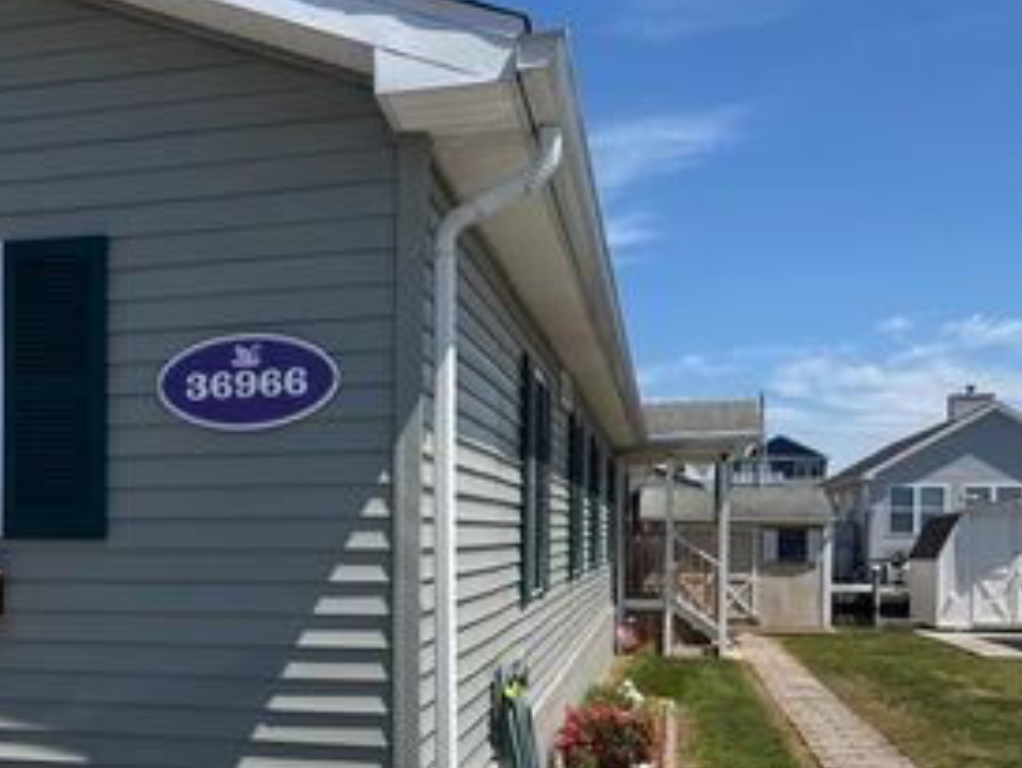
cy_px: 560
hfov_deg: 41.4
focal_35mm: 44
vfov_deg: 32.4
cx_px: 232
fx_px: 1300
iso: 80
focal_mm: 6.76
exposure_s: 1/5348
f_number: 1.78
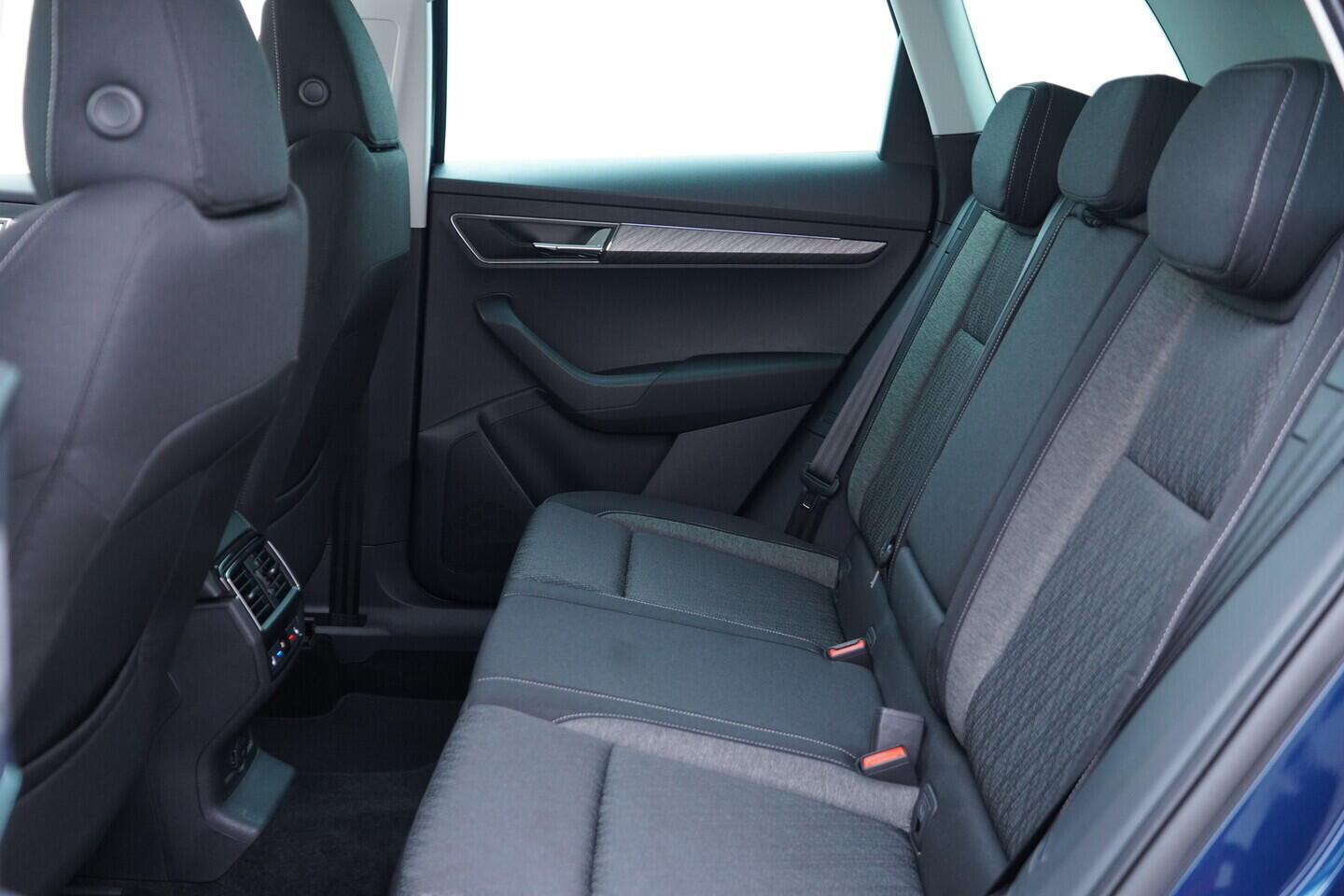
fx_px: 1344
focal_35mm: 36
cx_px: 672
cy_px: 448
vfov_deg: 36.9
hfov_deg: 53.1
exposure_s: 1/40
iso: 640
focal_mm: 24
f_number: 2.8
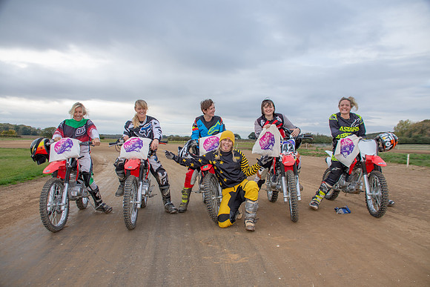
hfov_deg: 67.4
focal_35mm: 27
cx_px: 215
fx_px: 323
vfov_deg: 48.0
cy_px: 144
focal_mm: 18
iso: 400
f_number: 5
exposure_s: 1/250
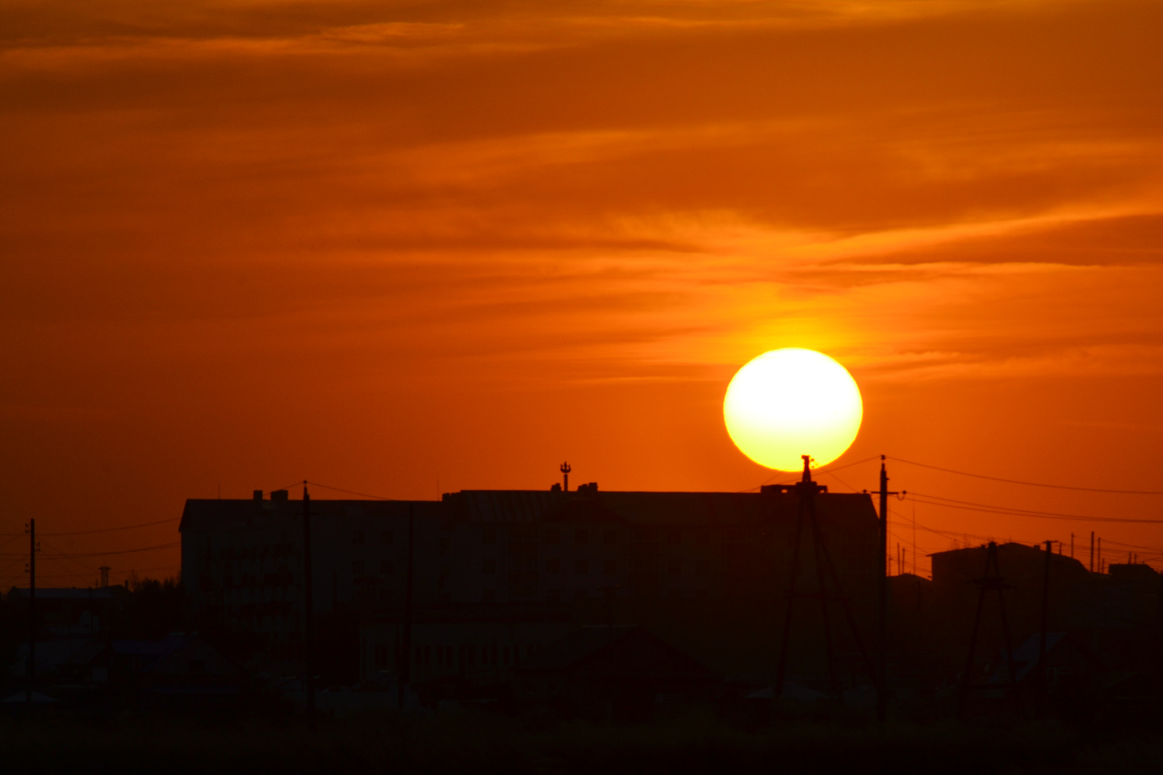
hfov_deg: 4.6
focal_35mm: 450
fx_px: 14535
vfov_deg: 3.1
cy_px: 388
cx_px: 582
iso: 100
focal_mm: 300
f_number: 18
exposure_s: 1/160
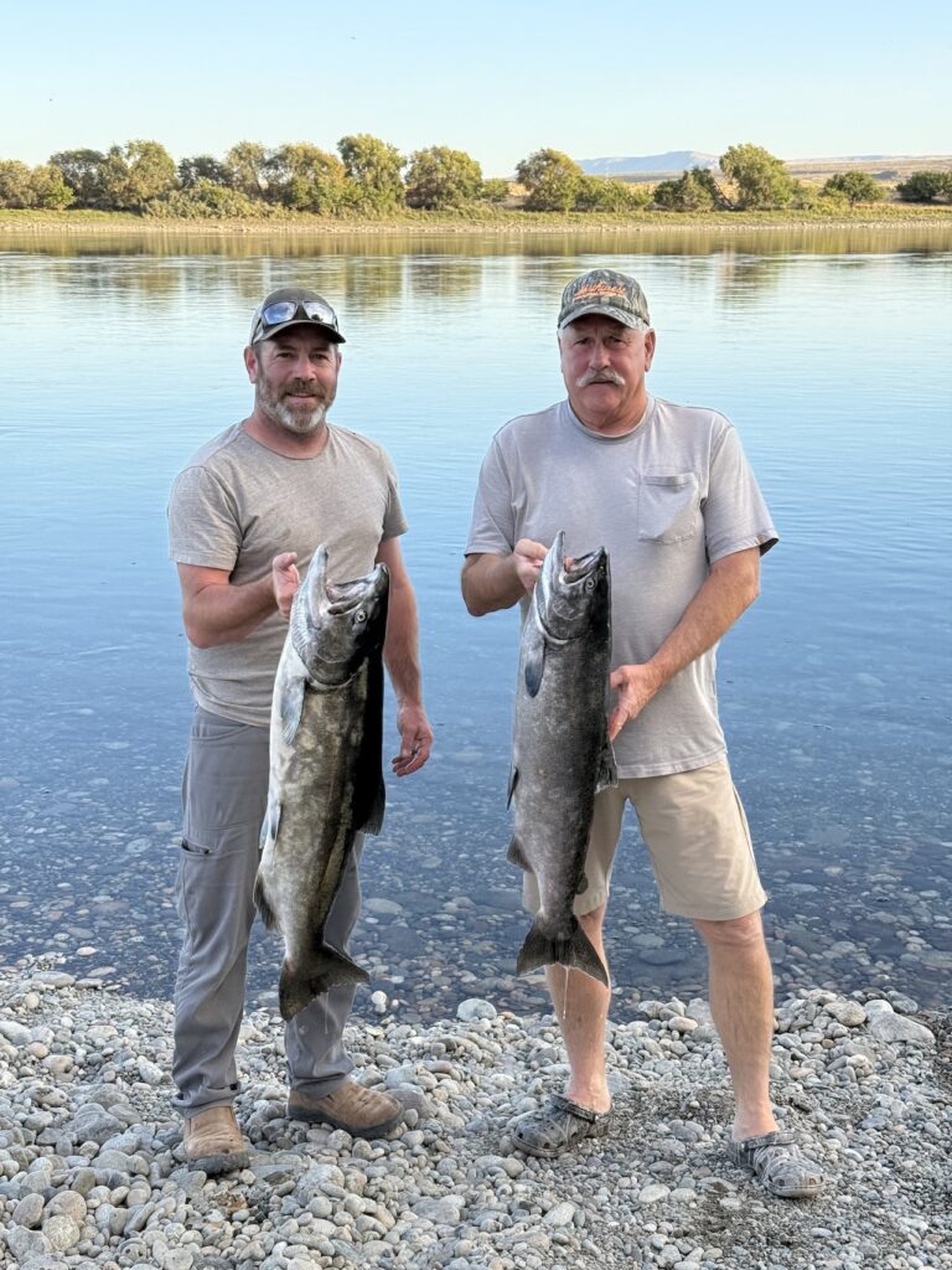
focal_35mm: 48
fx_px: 1760
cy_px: 635
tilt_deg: -12.4
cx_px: 476
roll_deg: +0.5
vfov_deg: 39.7
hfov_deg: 30.3
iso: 100
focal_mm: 6.76
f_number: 1.78
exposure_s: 1/1100
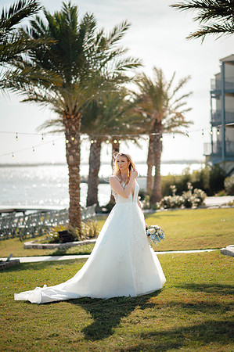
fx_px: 831
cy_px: 176
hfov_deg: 16.0
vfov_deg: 23.9
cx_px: 117
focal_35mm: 85
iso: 50
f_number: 1.8
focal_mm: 85
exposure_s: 1/2500
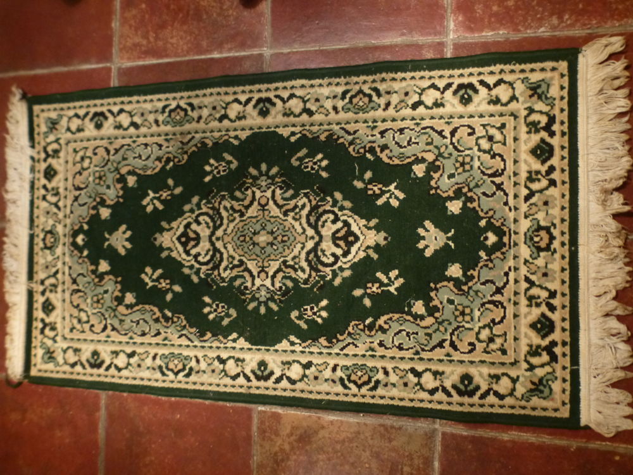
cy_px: 238
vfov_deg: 46.8
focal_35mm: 30
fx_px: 549
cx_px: 316
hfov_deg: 60.0
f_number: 3.5
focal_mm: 5.4
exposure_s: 1/5
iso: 400
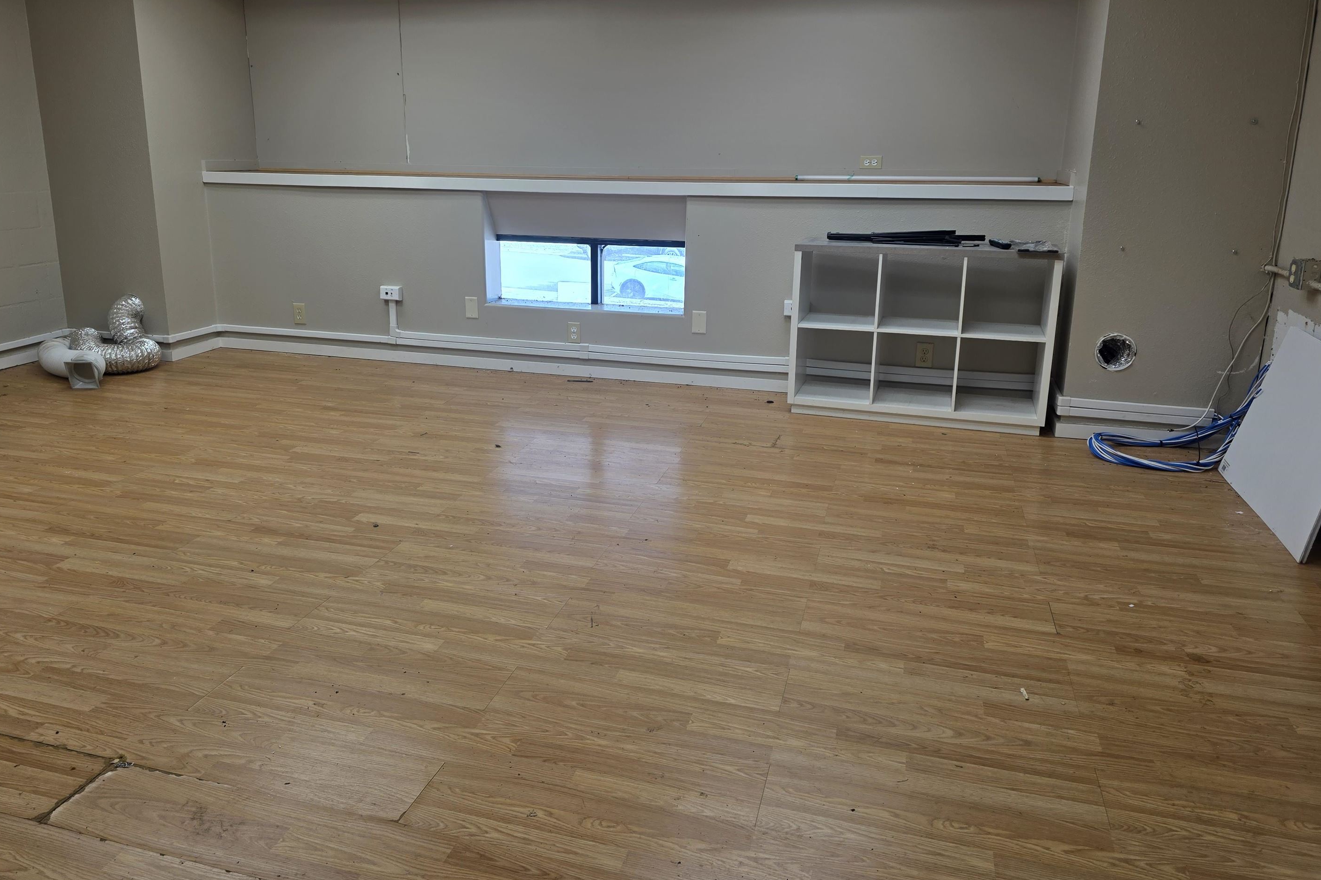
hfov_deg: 69.3
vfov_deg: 49.3
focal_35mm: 26
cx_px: 615
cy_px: 353
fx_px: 954
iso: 50
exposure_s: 1/120
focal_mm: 6.3
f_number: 1.7
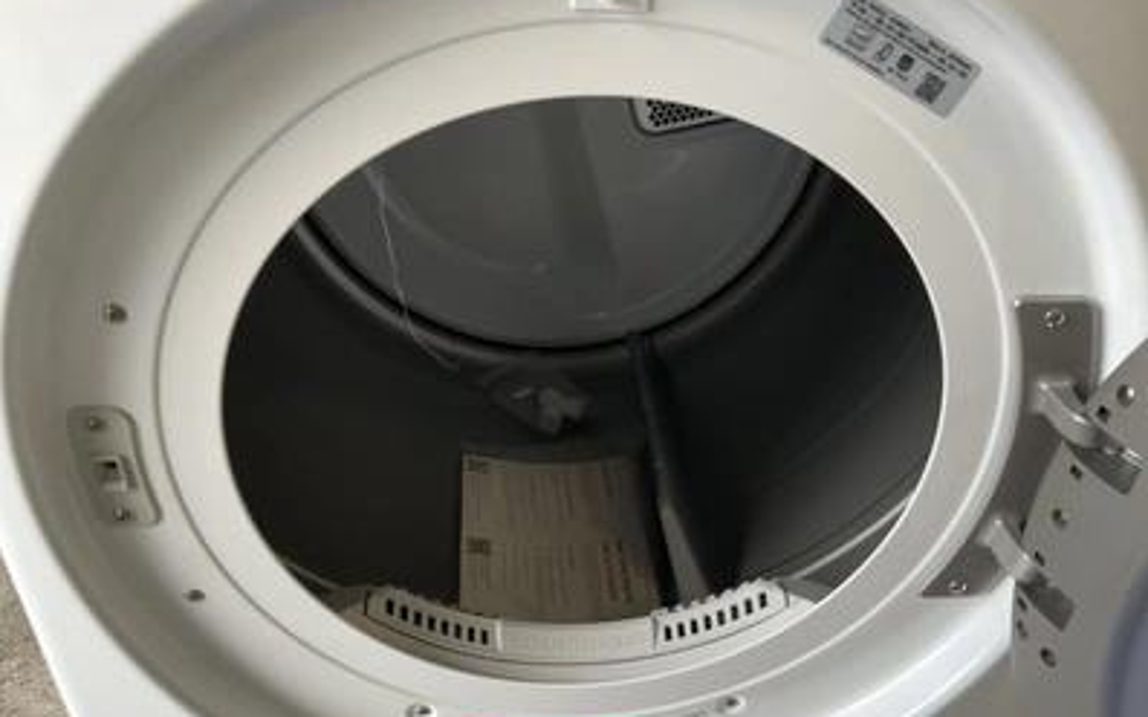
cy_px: 399
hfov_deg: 61.2
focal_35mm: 31
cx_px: 575
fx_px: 970
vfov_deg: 40.5
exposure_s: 1/60
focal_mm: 3
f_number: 1.8
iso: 80
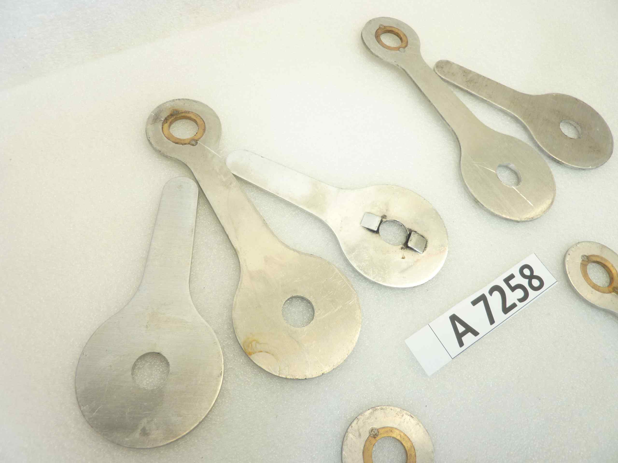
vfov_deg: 54.9
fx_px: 446
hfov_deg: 69.4
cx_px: 309
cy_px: 232
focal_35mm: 25
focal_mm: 4.1
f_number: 3.3
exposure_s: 1/25
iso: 80
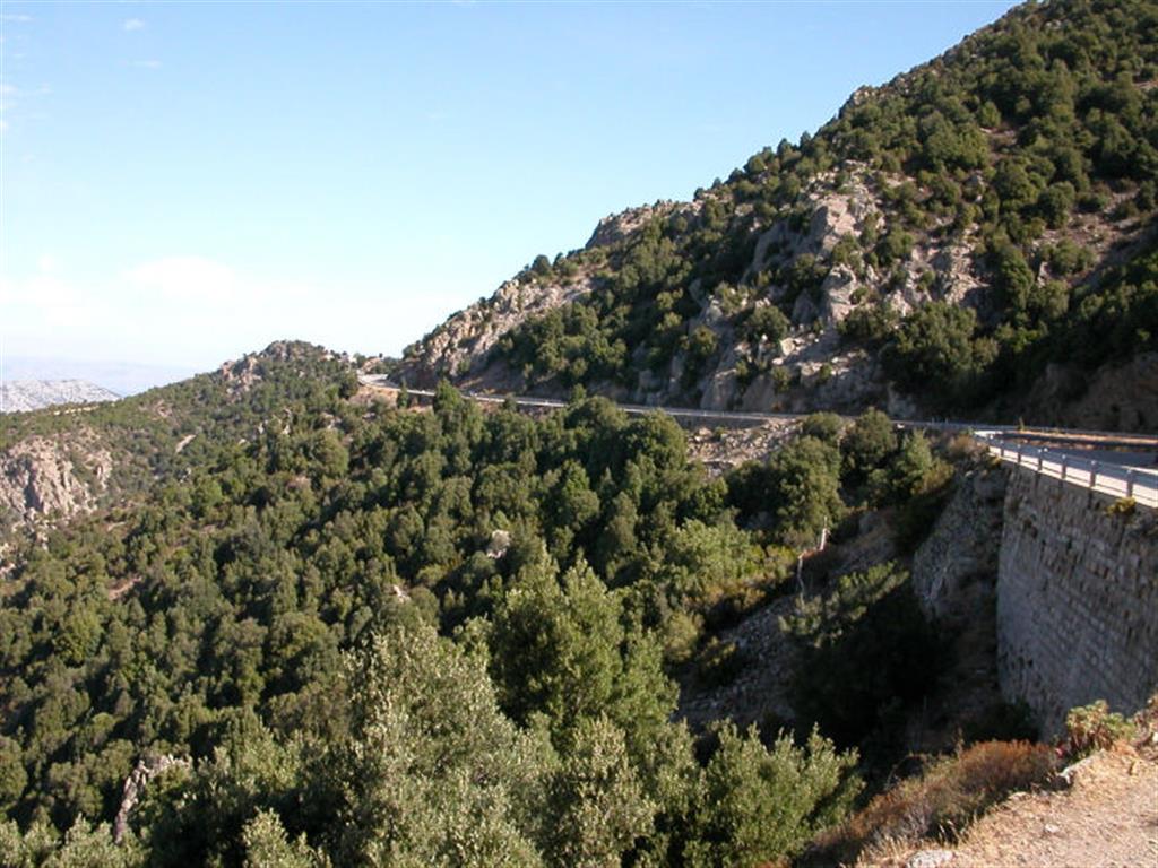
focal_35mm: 37
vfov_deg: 38.7
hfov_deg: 50.1
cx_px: 579
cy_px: 434
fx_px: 1238
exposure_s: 1/308
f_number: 4.5
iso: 100
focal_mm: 5.6
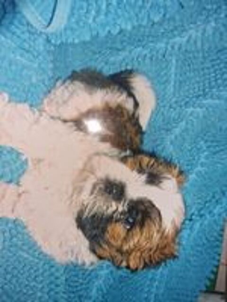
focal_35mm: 23
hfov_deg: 58.9
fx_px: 201
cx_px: 114
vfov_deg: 73.9
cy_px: 151
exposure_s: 1/144
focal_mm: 6.4
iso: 50
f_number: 1.8
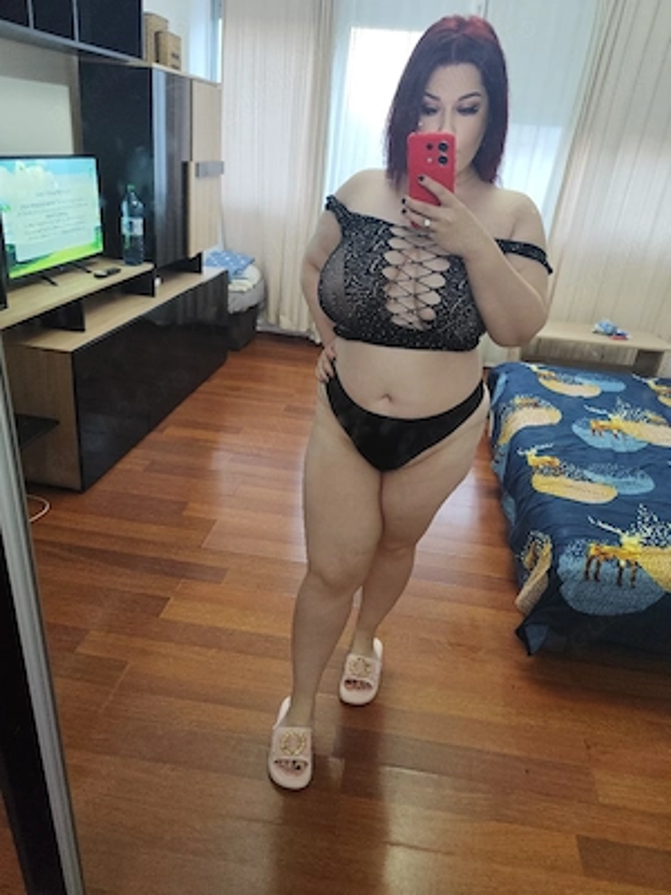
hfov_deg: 58.9
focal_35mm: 23
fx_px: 594
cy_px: 448
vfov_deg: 73.9
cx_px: 336
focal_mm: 6.19
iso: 400
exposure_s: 1/25
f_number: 1.65
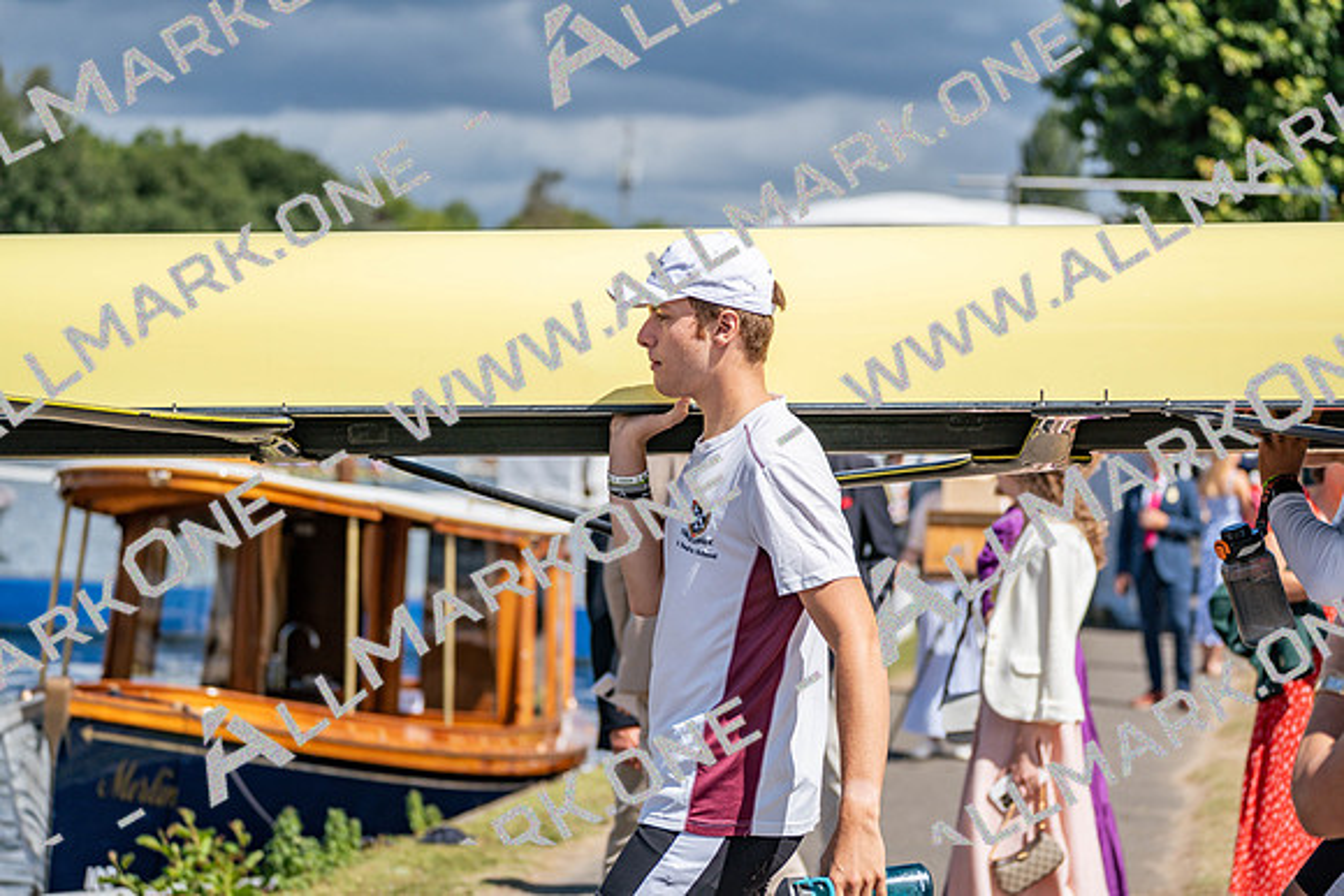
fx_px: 4854
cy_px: 448
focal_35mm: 130
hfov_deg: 15.8
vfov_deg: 10.6
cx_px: 672
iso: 100
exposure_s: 1/1600
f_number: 5
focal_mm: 130
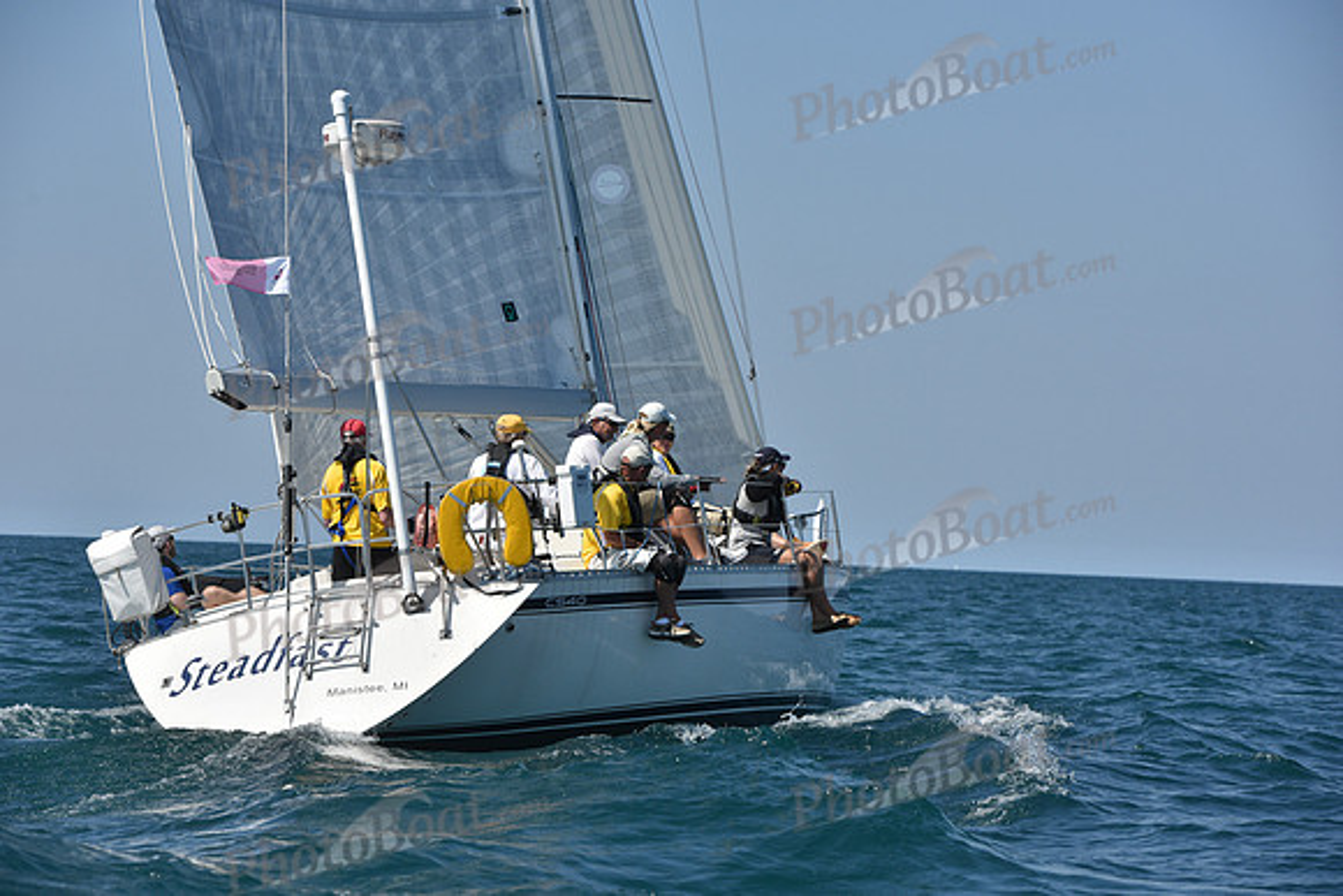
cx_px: 672
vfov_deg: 10.2
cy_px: 448
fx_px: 5037
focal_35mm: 135
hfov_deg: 15.2
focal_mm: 135
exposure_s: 1/1600
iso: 250
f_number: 8
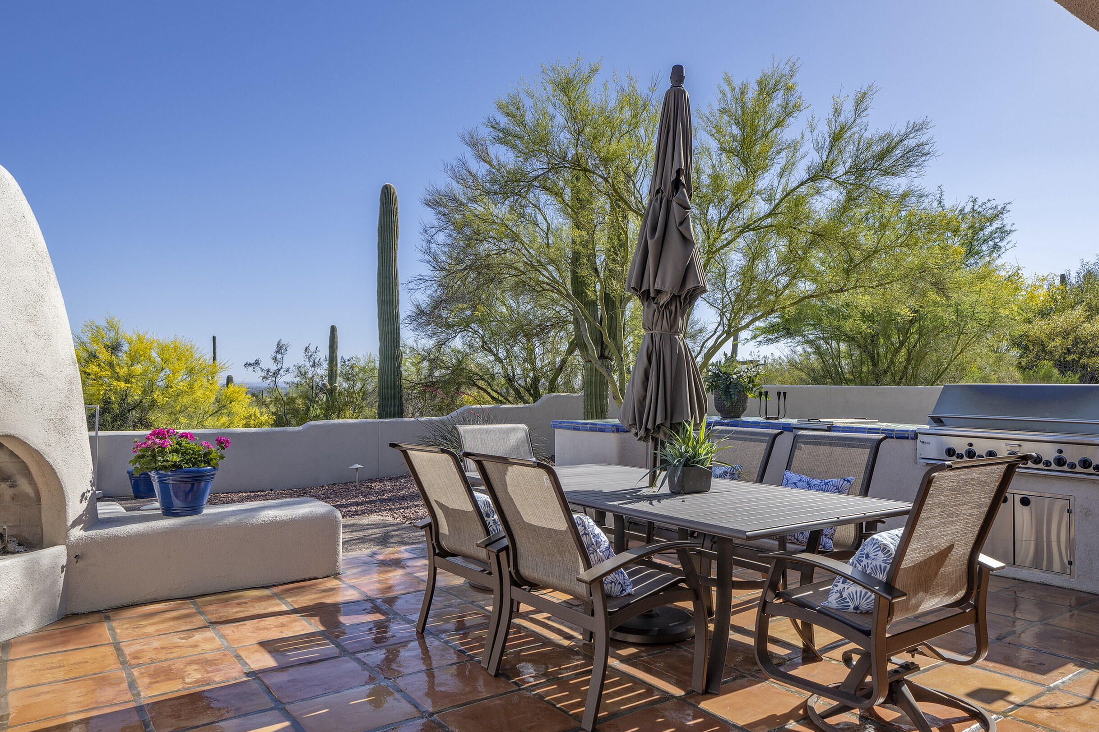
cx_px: 628
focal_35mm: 23
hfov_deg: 75.7
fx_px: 702
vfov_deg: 55.1
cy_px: 376
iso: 100
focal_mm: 20
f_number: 9
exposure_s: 1/160
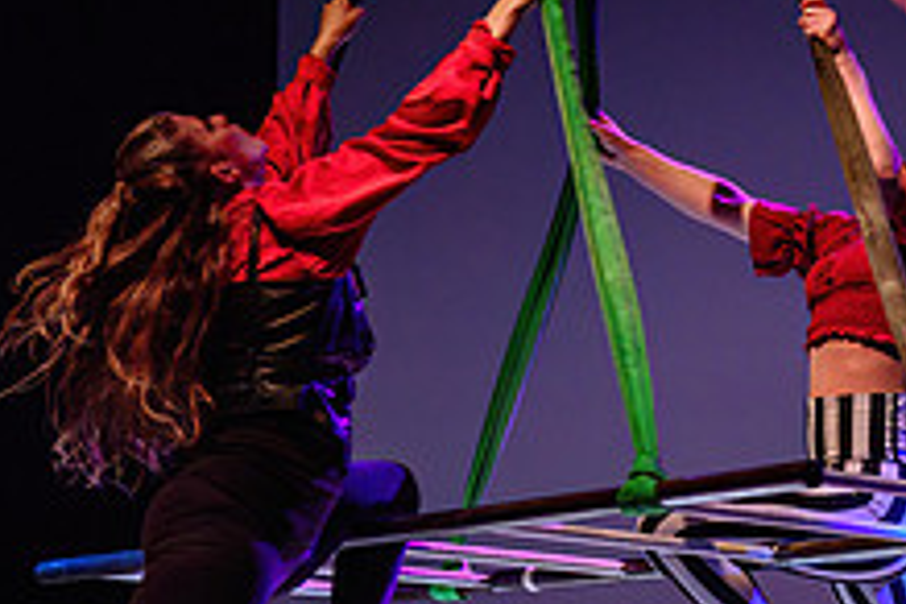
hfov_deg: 14.1
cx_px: 980
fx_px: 3599
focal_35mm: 143
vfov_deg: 9.5
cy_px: 647
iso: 1250
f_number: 2.8
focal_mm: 54
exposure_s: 1/160
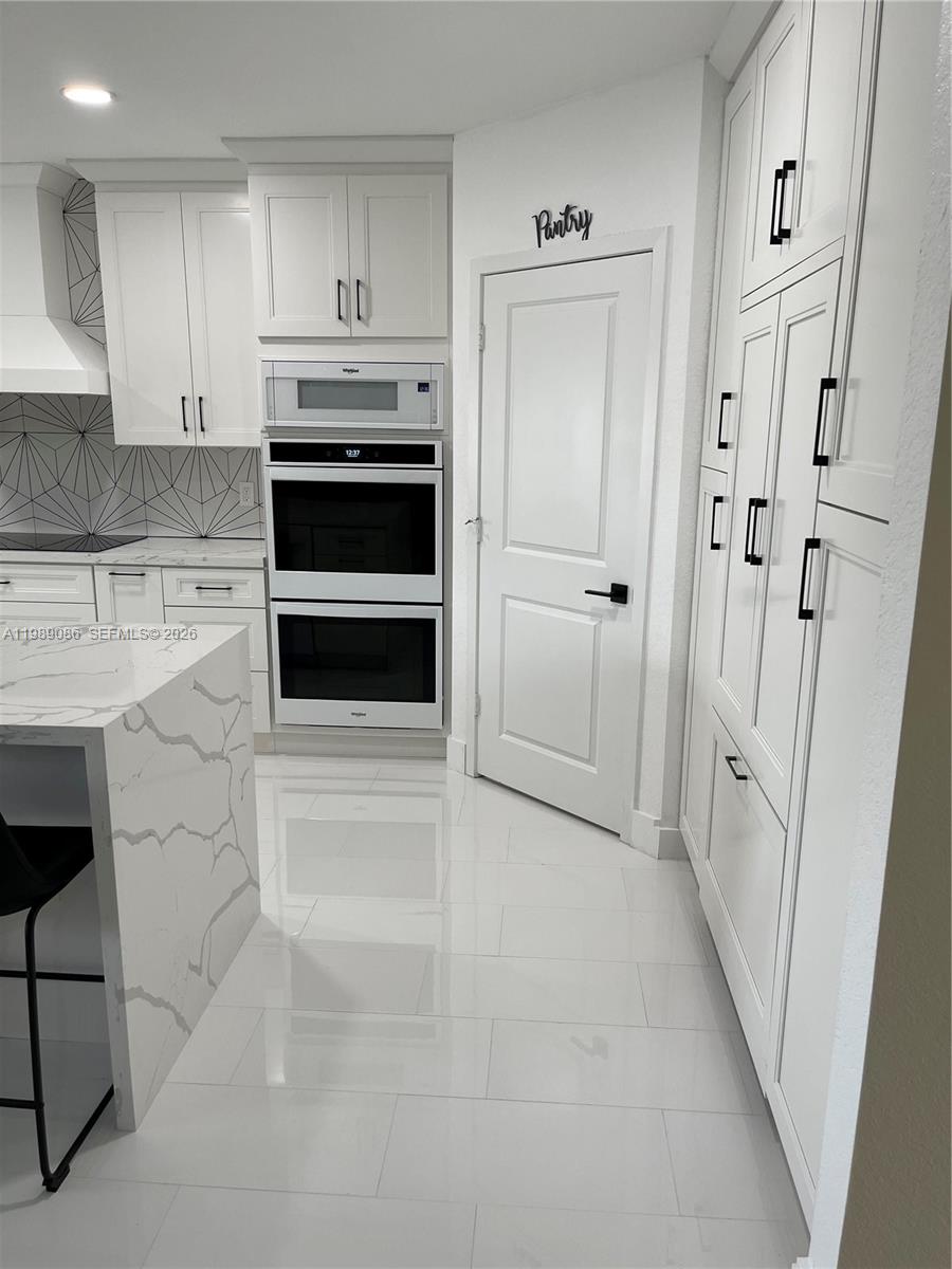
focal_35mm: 26
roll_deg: -1.7
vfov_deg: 67.3
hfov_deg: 53.1
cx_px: 476
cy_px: 634
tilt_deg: -13.4
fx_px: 953
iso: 80
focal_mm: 5.1
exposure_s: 1/120
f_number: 1.6
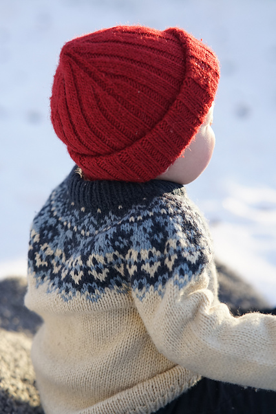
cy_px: 207
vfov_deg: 23.9
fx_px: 977
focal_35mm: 85
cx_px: 138
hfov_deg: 16.1
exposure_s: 1/2000
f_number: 2.8
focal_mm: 85
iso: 2000
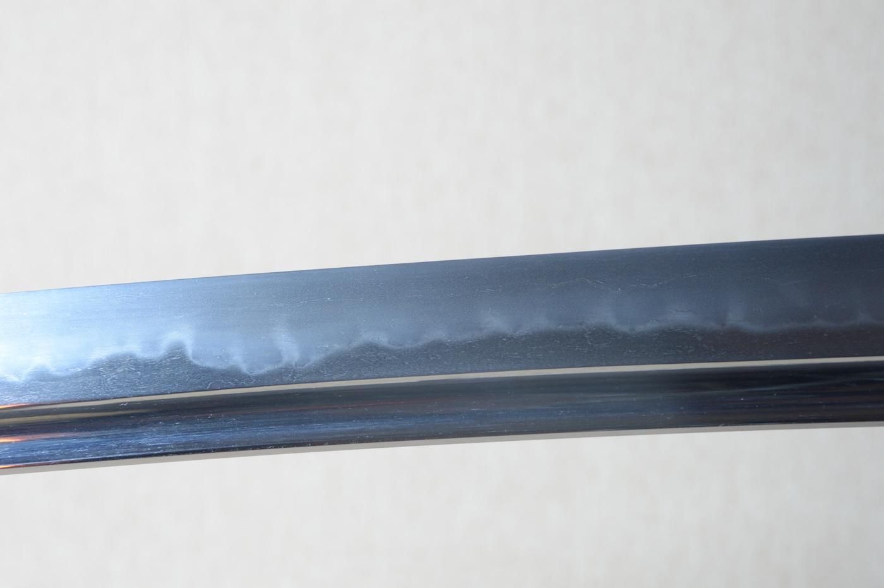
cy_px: 294
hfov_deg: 17.1
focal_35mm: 120
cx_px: 442
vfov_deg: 11.4
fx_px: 2944
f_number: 11
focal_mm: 80
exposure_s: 1/1.6
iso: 400
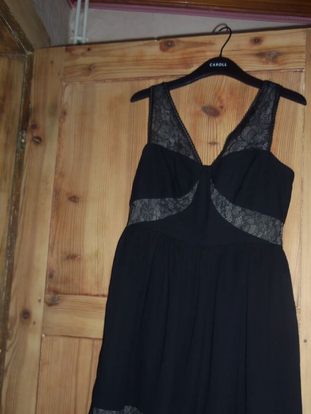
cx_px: 186
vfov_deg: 53.6
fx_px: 407
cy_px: 246
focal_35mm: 34
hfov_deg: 41.6
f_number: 3.9
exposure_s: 1/30
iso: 64
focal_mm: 5.1
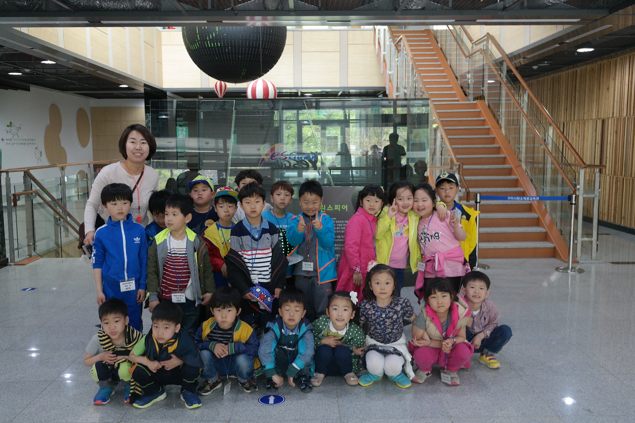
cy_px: 216
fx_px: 600
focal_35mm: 34
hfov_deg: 55.8
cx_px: 320
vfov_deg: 38.9
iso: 400
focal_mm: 22
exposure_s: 1/40
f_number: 3.5
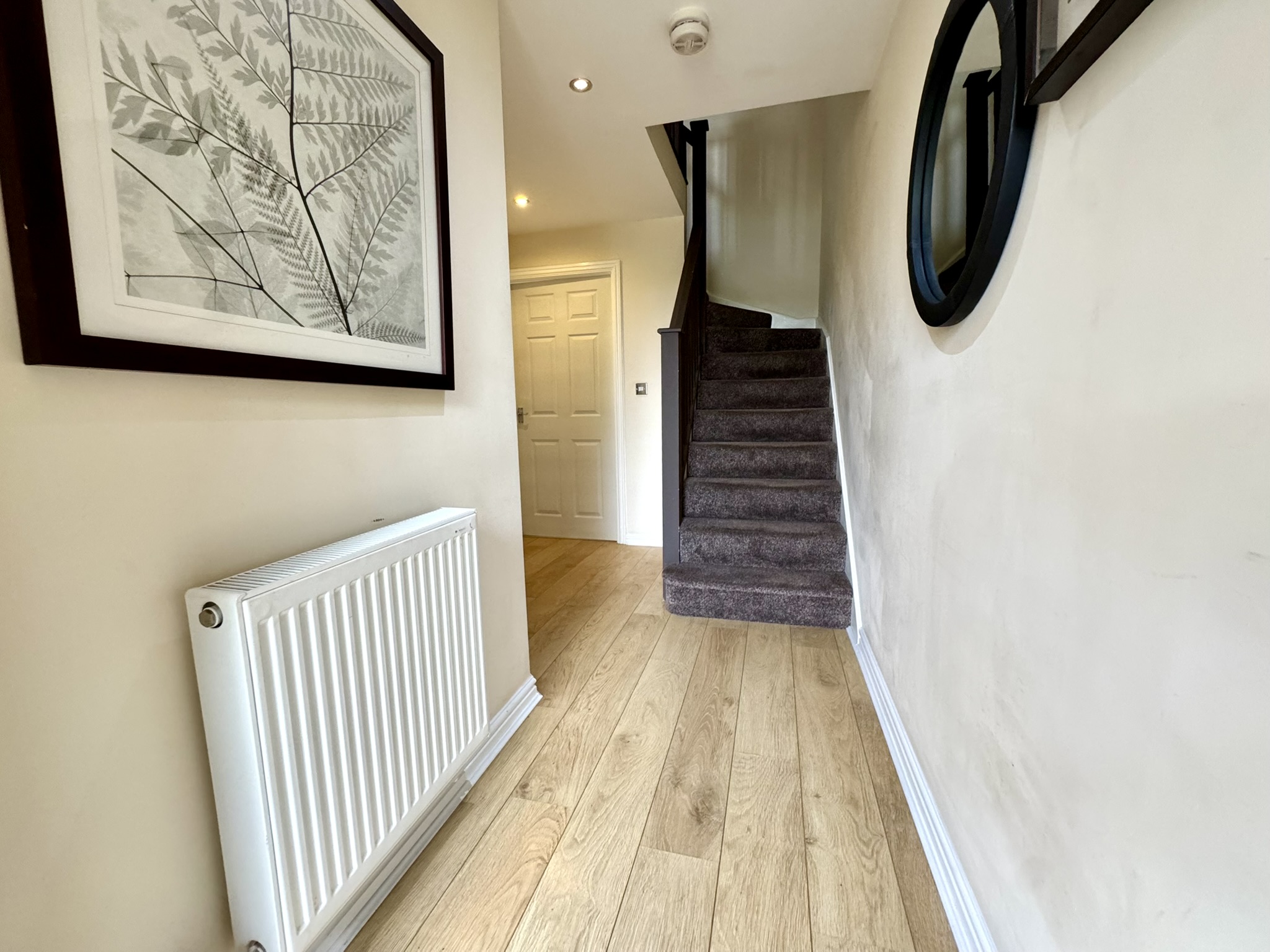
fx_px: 514
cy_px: 476
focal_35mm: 14
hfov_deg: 102.1
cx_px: 635
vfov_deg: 85.7
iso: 250
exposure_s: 1/99
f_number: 2.2
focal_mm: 2.22
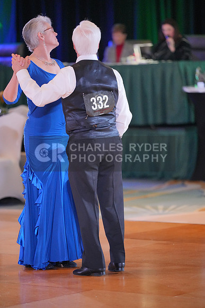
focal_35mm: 200
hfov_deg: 6.9
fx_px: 1707
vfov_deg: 10.3
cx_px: 102
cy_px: 154
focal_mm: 200
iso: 6400
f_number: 2.8
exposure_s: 1/500
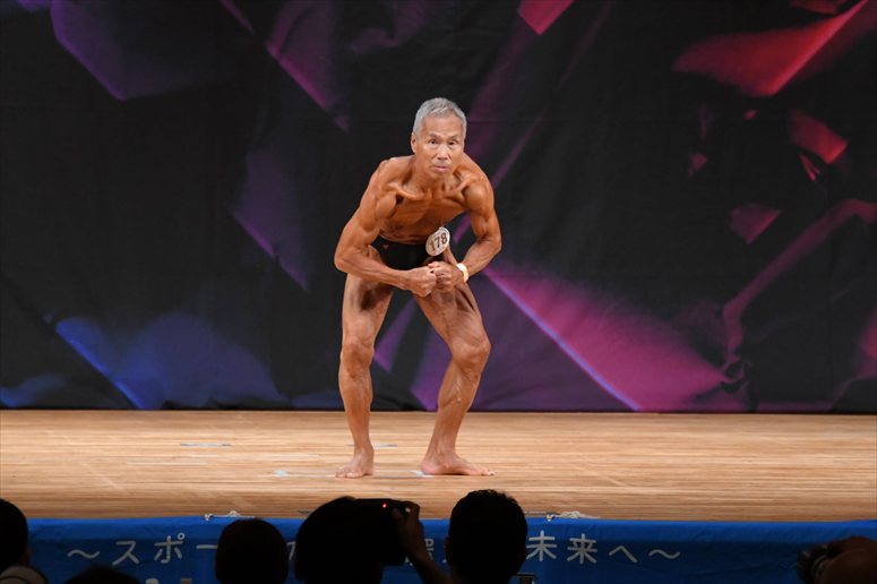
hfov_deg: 7.2
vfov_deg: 4.8
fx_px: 6940
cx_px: 438
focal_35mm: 285
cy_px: 292
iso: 3200
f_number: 5.6
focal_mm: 190
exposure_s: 1/400
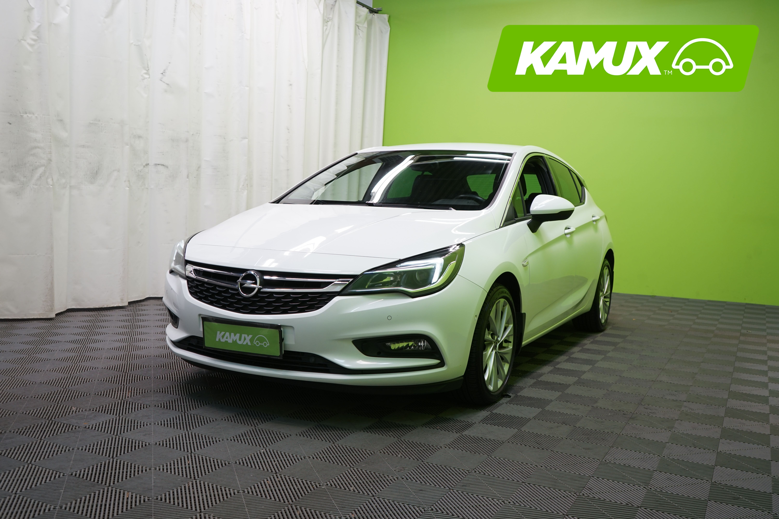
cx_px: 390
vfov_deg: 40.0
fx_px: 714
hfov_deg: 57.2
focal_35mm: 33
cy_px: 260
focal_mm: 33
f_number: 5.6
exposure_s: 1/50
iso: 400
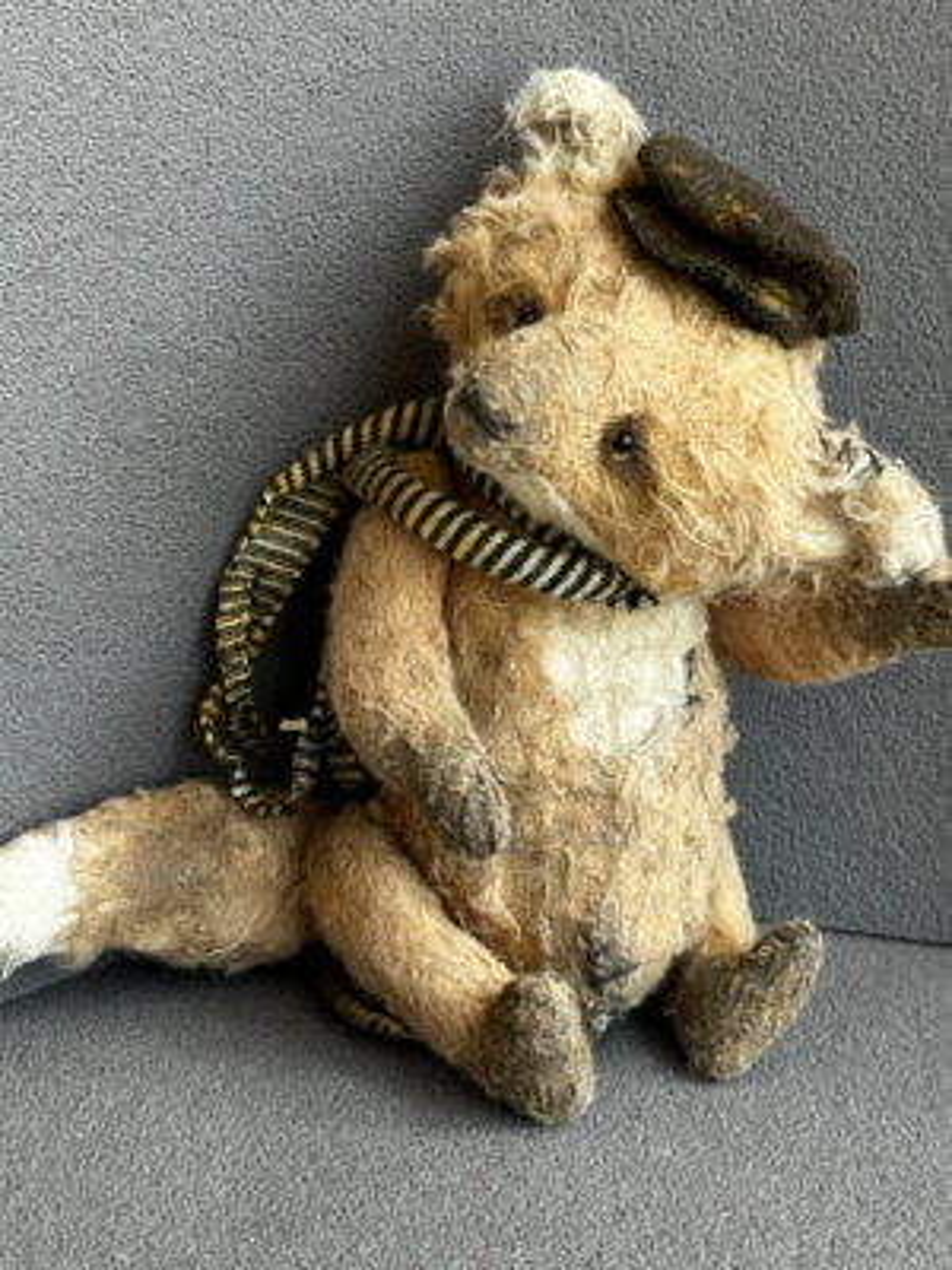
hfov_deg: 30.3
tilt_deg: -18.5
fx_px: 1760
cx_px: 476
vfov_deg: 39.7
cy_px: 635
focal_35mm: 48
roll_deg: -2.1
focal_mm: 6.76
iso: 64
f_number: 1.78
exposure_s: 1/204
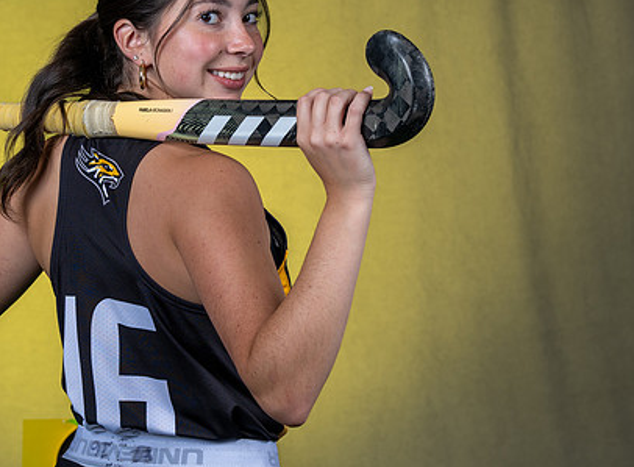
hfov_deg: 17.5
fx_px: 2056
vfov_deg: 12.9
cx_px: 316
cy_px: 179
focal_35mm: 113
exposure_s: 1/125
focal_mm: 61
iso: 100
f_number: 6.3
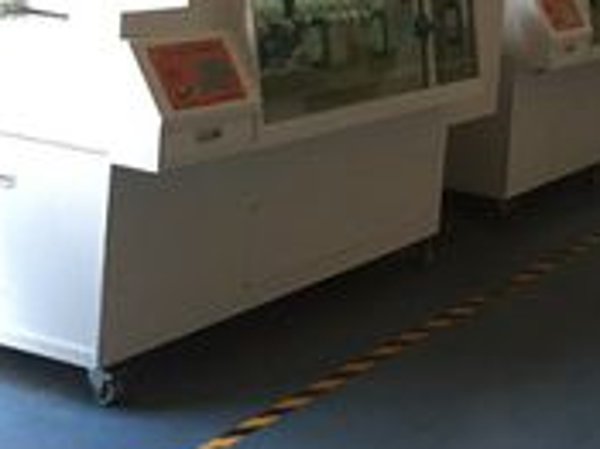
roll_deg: -6.2
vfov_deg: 17.3
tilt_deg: -3.5
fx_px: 1438
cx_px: 710
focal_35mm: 83
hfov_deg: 21.9
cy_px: -15
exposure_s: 1/33
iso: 160
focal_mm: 4.15
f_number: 2.2
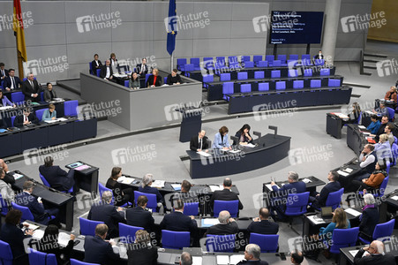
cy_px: 132
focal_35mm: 41
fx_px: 453
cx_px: 199
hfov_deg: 47.4
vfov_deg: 32.6
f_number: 4
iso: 5000
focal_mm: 41
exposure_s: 1/250
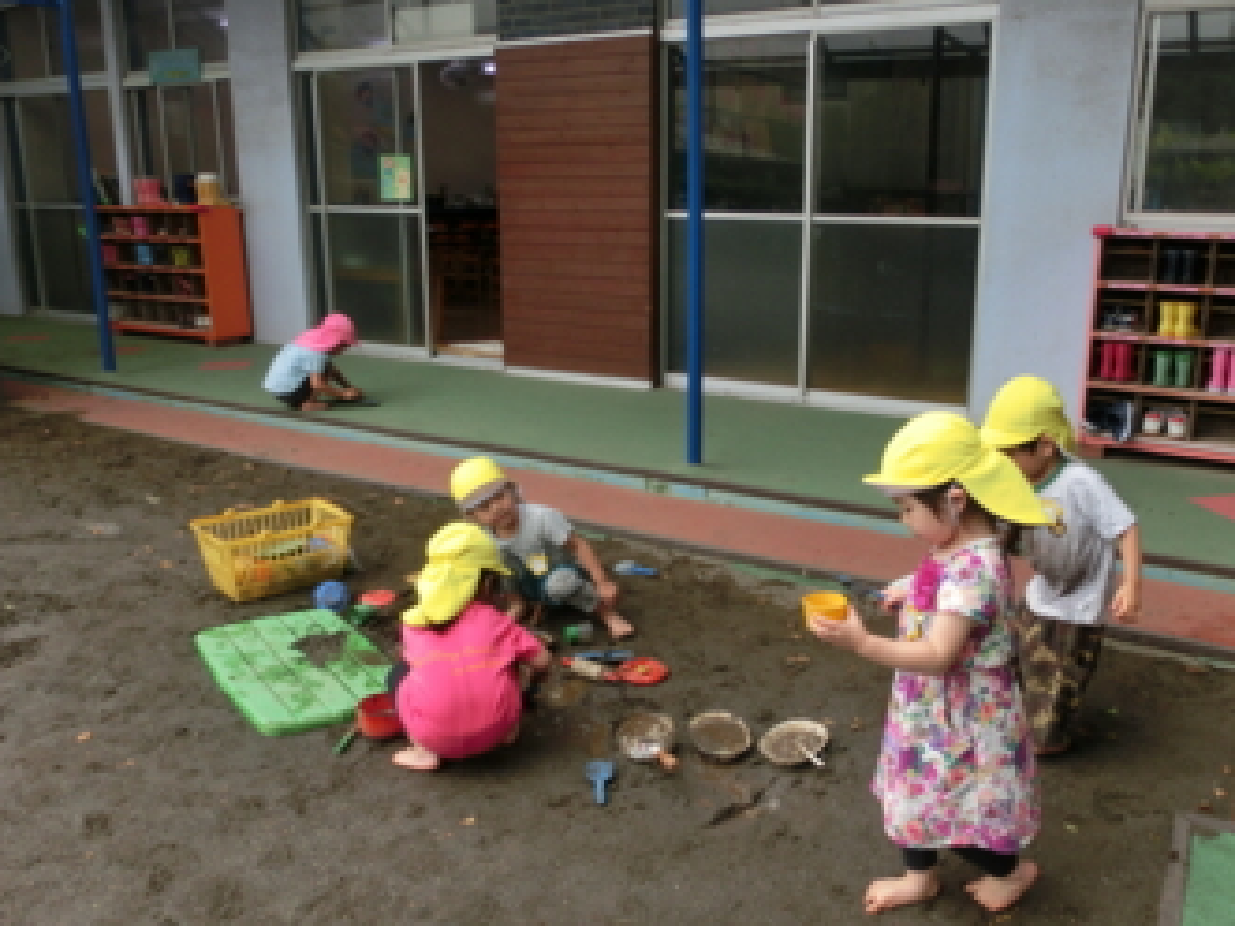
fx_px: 1034
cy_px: 474
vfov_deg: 48.2
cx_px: 735
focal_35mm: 29
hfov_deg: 61.2
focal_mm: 4.24
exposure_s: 1/500
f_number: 3
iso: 80
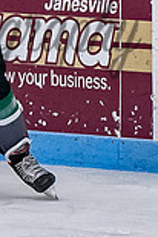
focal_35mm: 1337
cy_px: -74
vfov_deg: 1.5
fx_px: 8821
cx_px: -97
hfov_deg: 1.0
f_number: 3.5
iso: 1800
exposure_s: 1/800
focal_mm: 125
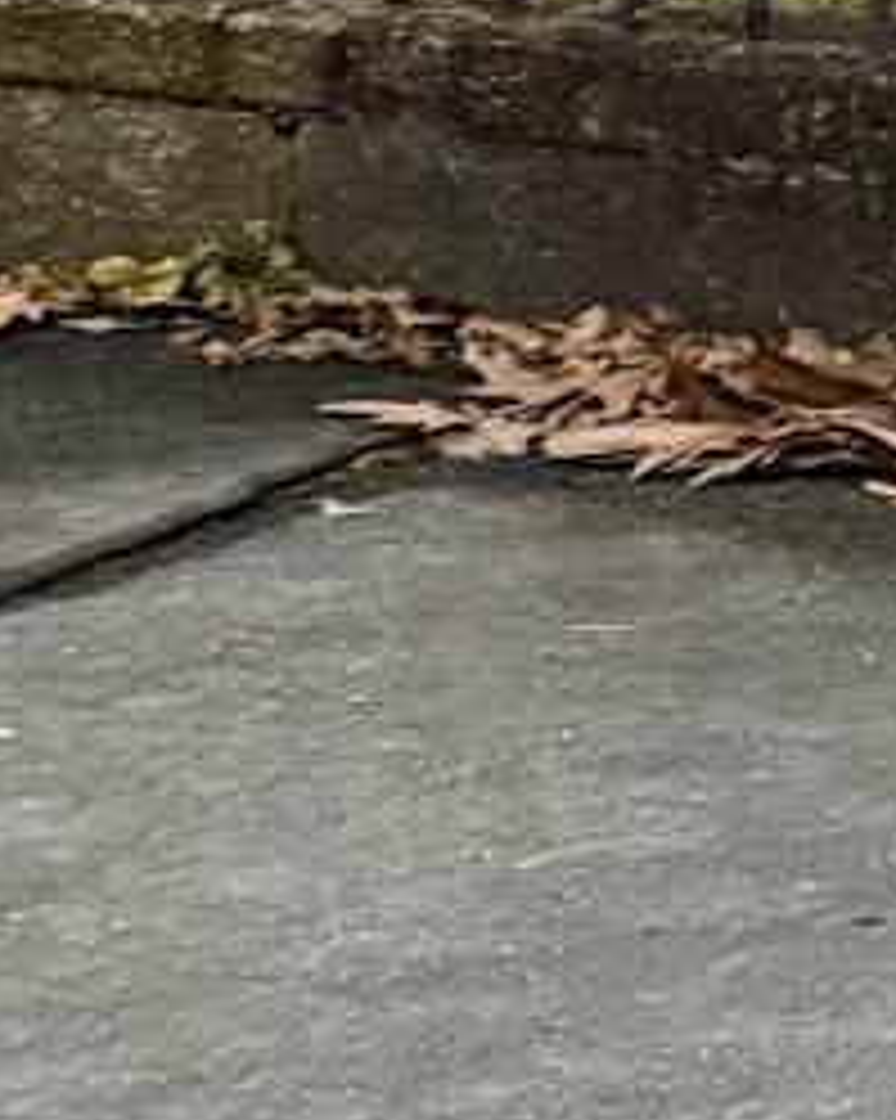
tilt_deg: +1.7
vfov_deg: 9.2
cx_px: 3075
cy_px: -1543
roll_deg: -1.4
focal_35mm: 188
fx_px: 6236
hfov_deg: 7.0
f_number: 1.78
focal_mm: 6.76
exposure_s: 1/30
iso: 800
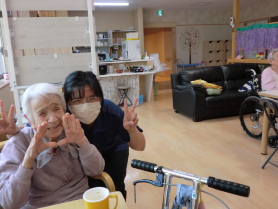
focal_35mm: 31
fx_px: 249
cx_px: 139
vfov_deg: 45.4
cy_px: 104
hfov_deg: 58.4
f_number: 2.9
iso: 100
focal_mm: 5.64
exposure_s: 1/60
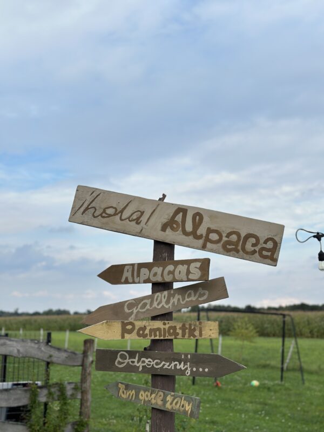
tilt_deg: +10.3
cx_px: 162
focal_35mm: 48
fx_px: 599
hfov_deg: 30.3
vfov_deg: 39.7
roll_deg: -0.5
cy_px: 216
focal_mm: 6.86
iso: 100
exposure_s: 1/3367
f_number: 1.78
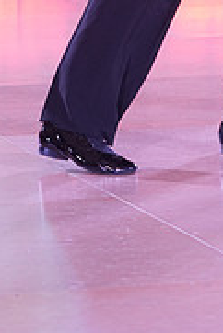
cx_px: 296
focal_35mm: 346
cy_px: -173
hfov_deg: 4.0
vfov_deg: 5.9
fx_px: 3209
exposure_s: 1/200
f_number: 4
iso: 1000
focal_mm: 108
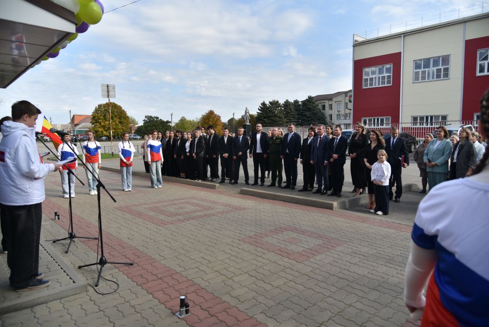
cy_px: 164
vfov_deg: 53.2
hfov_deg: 73.7
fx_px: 326
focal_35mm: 24
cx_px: 244
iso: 125
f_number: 4.5
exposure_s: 1/1000
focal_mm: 24
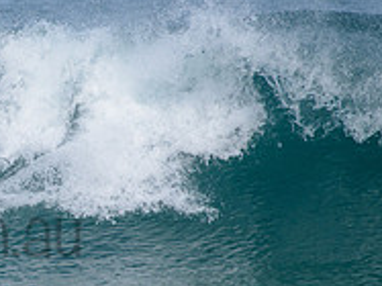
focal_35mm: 1491
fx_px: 16443
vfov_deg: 1.0
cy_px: 209
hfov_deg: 1.3
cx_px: -135
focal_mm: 500
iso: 250
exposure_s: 1/2500
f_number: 6.3
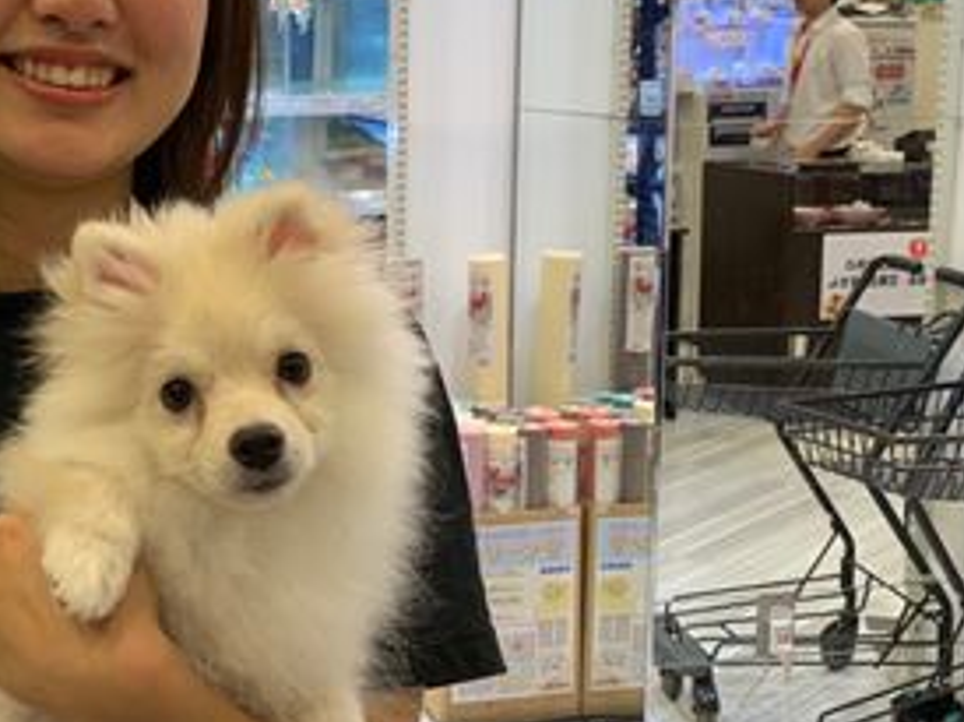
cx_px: 144
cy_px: 352
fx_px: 1586
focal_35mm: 57
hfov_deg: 32.5
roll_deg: +1.4
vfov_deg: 25.6
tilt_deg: -9.9
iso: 100
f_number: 1.8
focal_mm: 4.25
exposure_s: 1/60
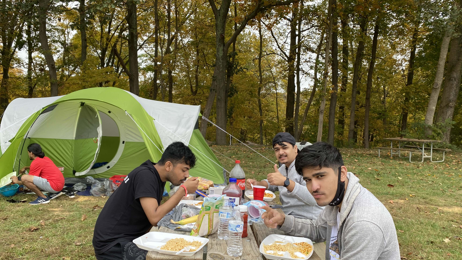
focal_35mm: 29
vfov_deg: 40.1
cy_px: 151
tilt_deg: -7.3
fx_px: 355
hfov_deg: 66.1
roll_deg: -2.7
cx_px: 234
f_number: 1.8
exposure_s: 1/256
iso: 32
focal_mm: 4.25
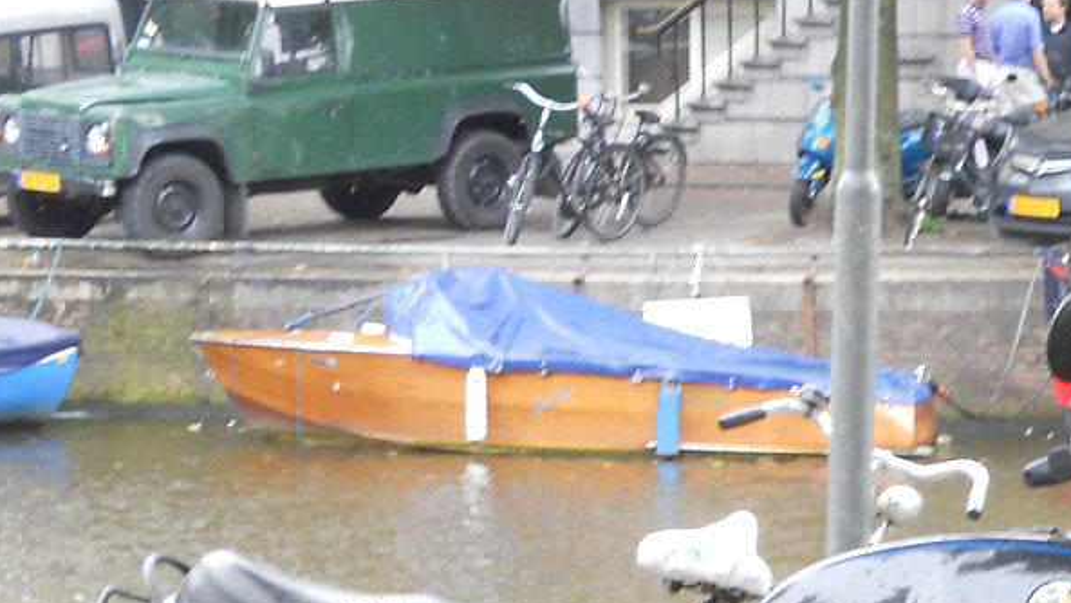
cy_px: 917
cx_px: 1120
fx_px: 5426
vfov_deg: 6.3
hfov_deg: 11.1
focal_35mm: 191
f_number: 5.3
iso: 160
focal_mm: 11.7
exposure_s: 1/30
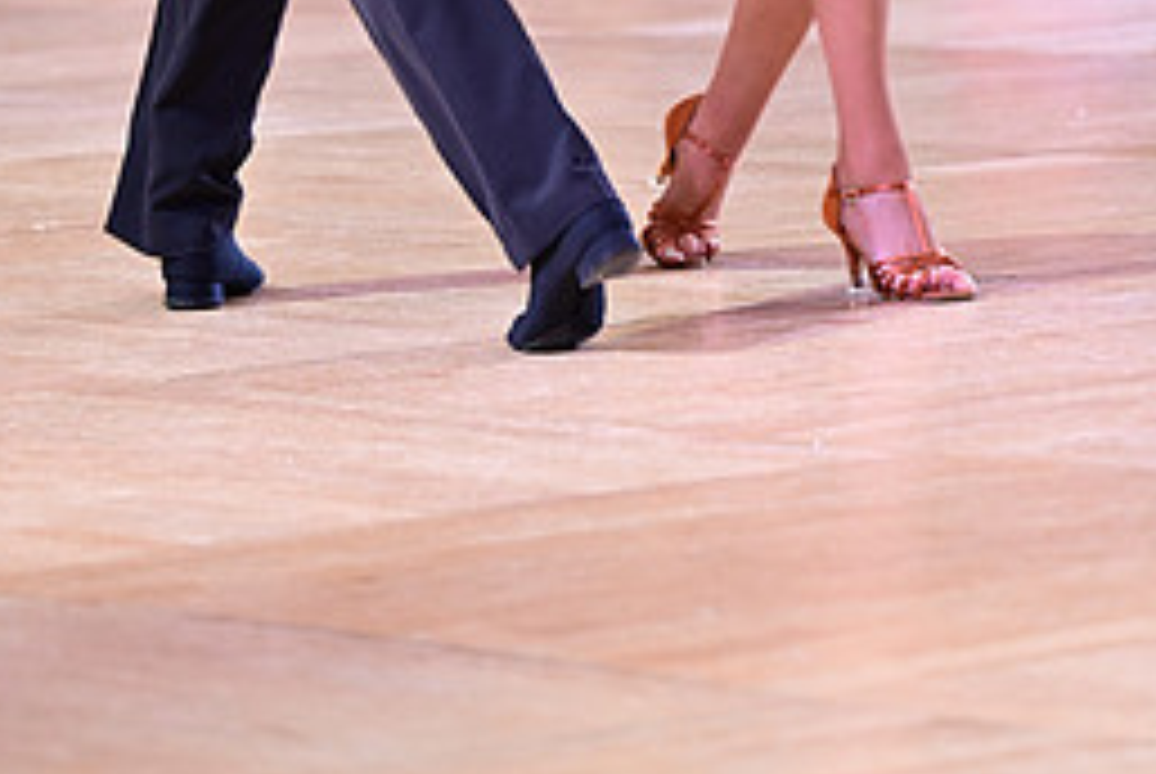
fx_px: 9773
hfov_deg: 6.8
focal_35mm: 304
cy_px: -392
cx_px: 841
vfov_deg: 4.5
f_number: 3.2
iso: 1600
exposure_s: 1/250
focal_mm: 135
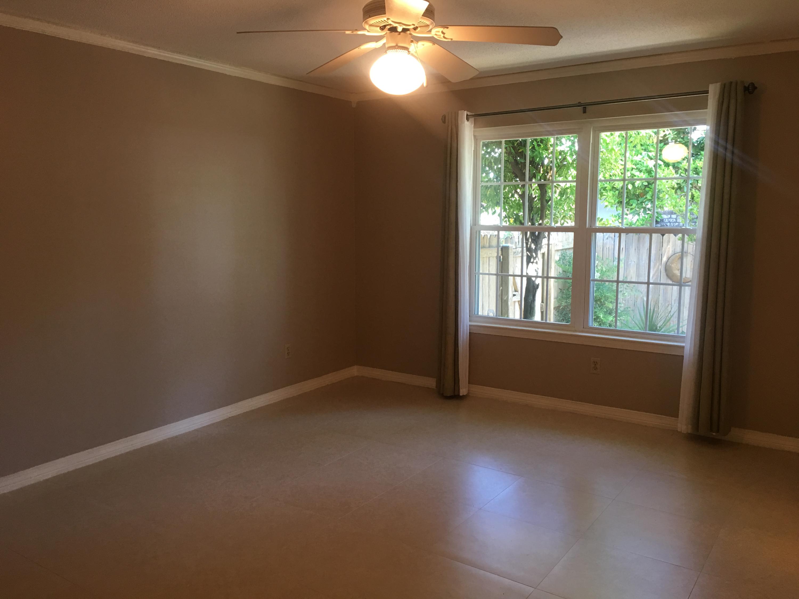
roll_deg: +0.1
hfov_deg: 61.7
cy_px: 300
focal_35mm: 29
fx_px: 669
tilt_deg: -7.1
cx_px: 400
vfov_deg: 48.2
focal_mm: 4.15
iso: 32
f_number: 2.2
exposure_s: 1/15
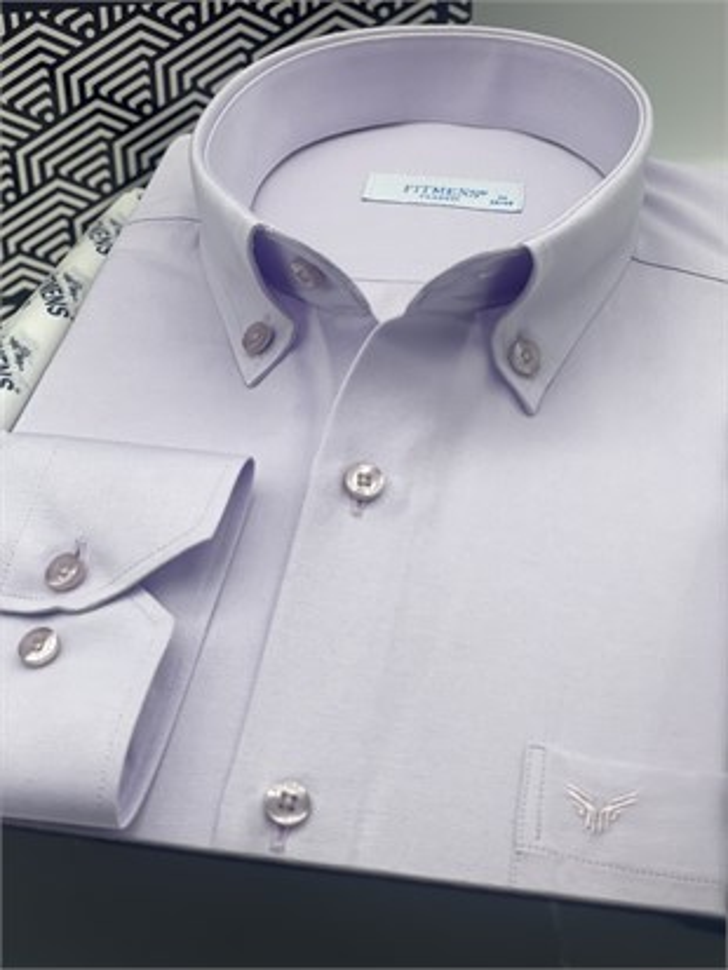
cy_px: 485
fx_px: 1457
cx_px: 364
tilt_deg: -33.2
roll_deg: +1.3
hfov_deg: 28.0
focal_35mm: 52
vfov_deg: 36.8
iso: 25
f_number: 2
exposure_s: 1/174
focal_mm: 6
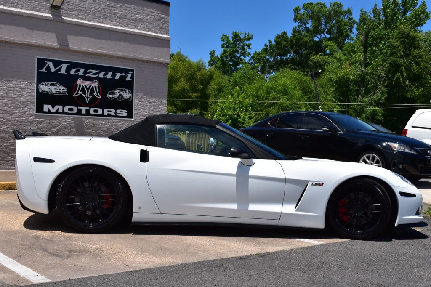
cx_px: 216
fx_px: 556
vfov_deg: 28.9
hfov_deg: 42.3
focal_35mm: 46
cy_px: 144
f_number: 11
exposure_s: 1/500
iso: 200
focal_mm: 31
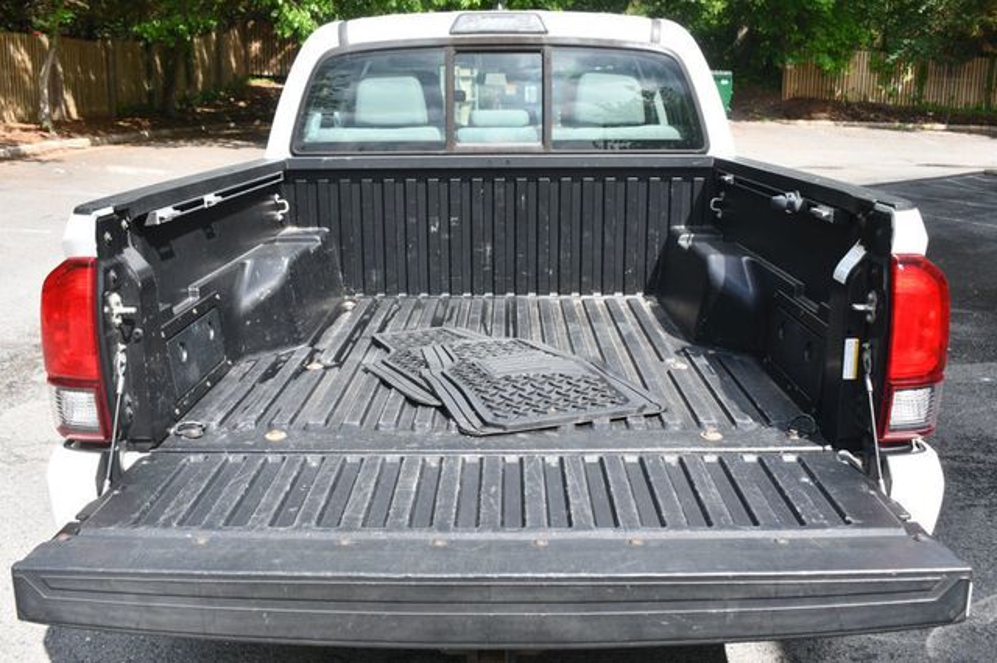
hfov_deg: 53.2
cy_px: 332
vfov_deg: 36.8
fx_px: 996
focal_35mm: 36
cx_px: 498
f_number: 8
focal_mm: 24
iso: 200
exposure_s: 1/250
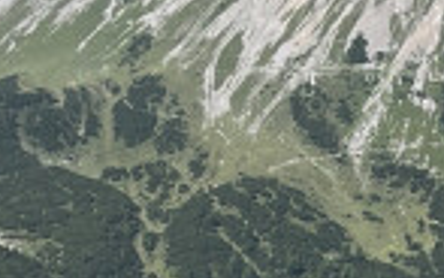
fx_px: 2324
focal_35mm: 192
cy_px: 771
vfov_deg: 6.4
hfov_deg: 10.7
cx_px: 556
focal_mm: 5.1
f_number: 1.6
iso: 50
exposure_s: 1/2062
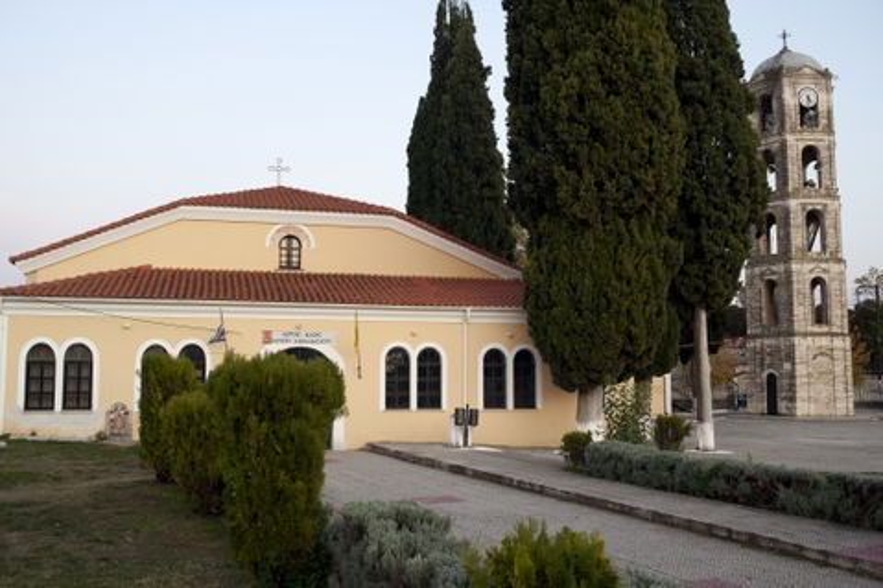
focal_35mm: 35
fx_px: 858
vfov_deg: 37.8
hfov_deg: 54.5
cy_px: 294
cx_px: 442
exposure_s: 1/40
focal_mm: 35
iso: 400
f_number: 6.3
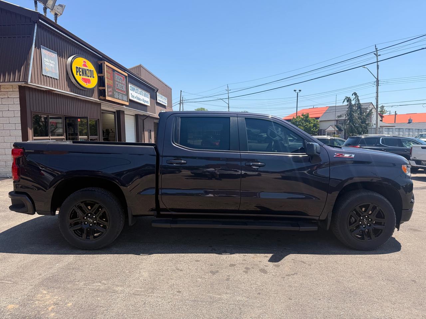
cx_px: 213
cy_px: 160
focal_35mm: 24
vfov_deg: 56.8
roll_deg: +0.7
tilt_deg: -3.8
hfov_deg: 71.6
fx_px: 295
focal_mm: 6.76
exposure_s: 1/3425
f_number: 1.78
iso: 80
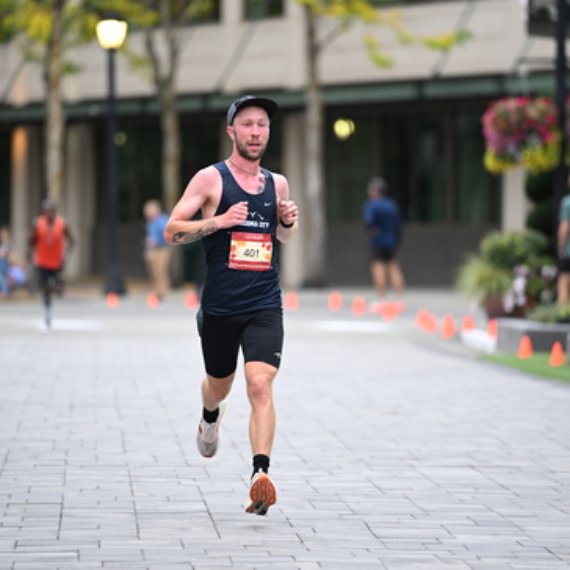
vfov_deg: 6.8
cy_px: 241
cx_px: 286
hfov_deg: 6.8
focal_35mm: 257
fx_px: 4788
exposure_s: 1/800
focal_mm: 200
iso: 1600
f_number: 2.8
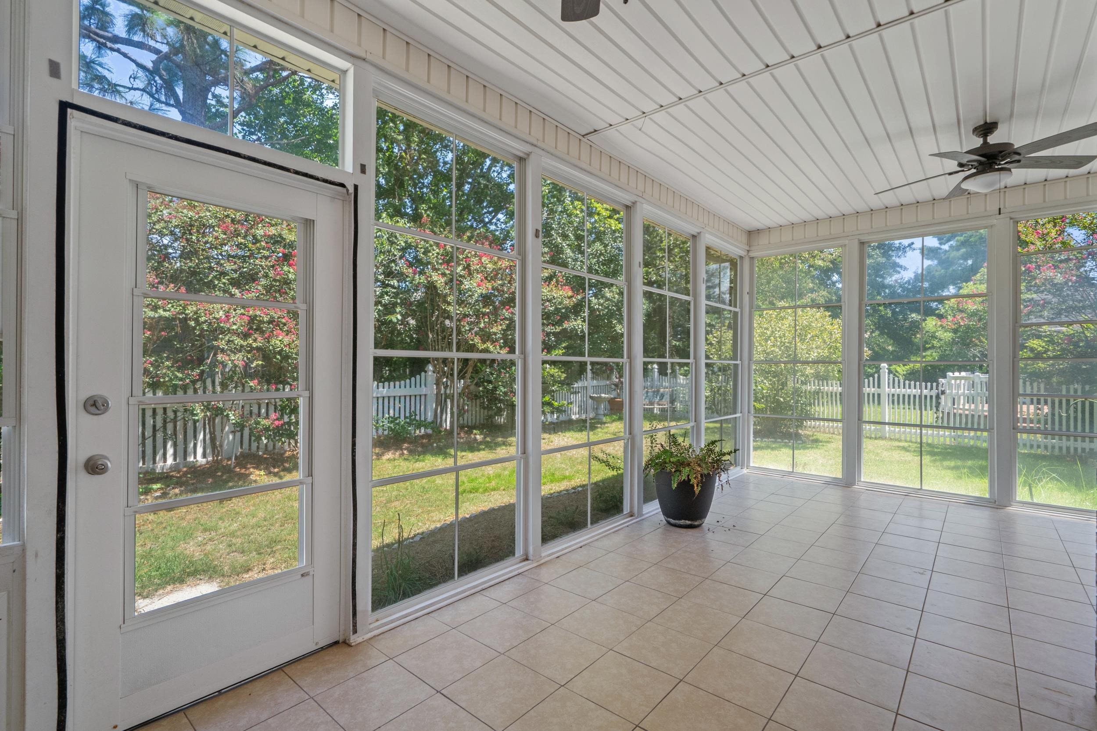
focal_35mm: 16
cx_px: 548
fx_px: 488
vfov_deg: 73.8
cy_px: 366
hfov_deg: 96.7
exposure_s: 1/15
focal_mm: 16
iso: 800
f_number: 8
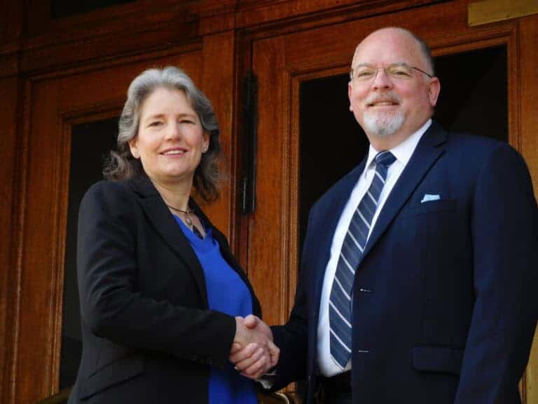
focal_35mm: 140
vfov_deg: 10.6
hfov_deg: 14.1
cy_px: 202
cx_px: 269
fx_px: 2176
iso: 140
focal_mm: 25
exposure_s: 1/60
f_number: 5.1
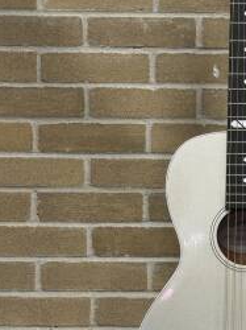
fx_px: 949
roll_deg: -0.3
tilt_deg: -5.6
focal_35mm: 100
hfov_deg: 14.5
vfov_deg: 19.7
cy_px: 147
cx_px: 251
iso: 250
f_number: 1.78
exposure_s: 1/60
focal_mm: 6.76
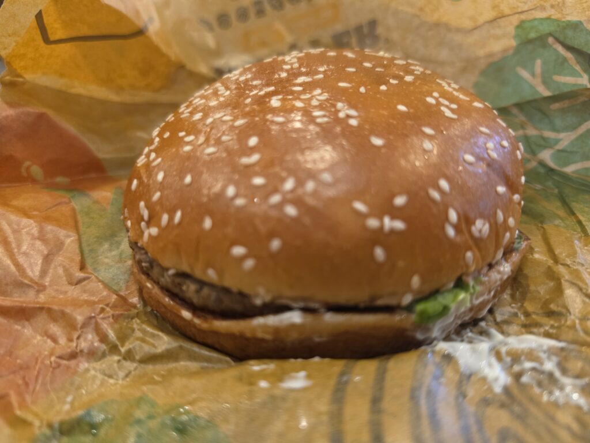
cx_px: 295
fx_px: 392
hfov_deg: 73.9
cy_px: 222
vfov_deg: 58.9
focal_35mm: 23
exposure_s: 1/100
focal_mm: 6.5
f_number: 1.4
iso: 250
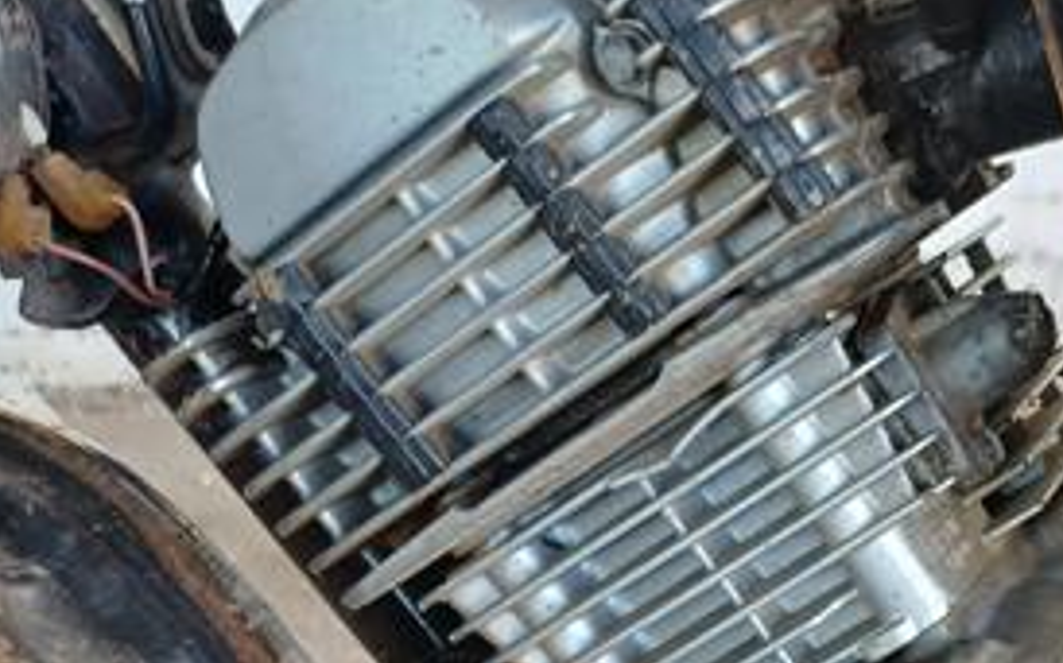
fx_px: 1795
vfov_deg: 20.0
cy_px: 733
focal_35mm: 62
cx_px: 1106
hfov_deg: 30.3
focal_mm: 4.65
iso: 80
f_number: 1.8
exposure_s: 1/50
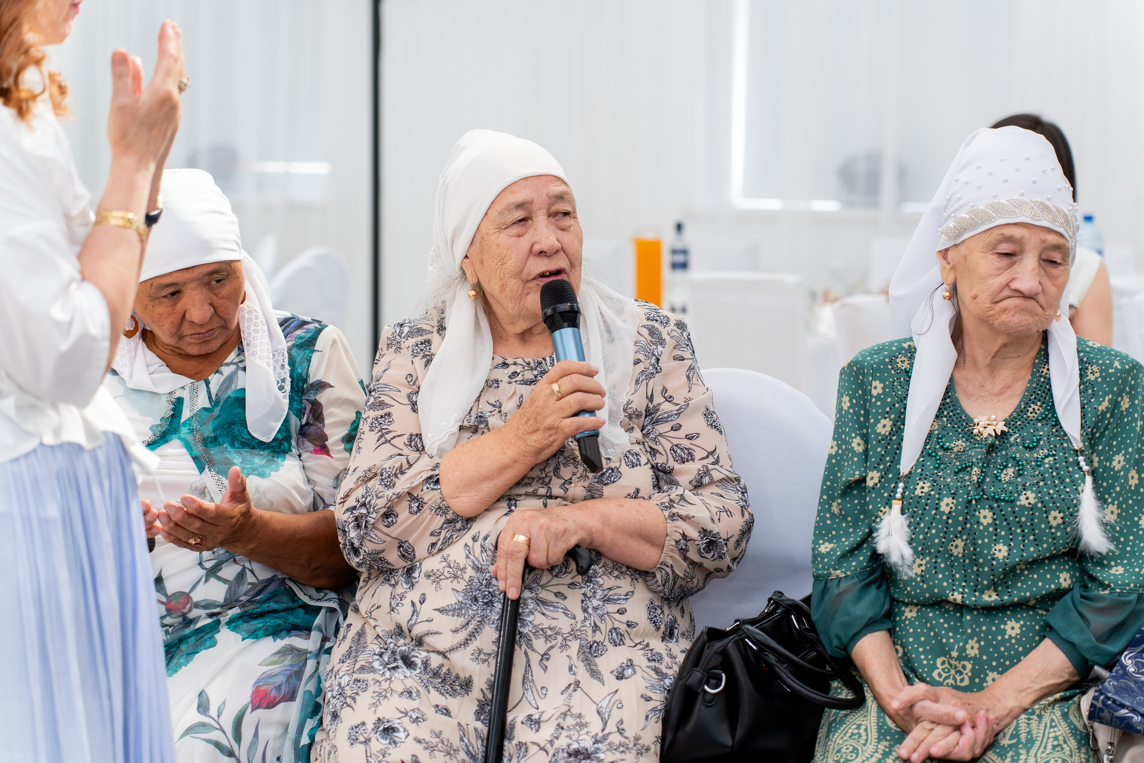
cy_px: 379
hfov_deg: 26.0
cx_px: 589
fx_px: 2474
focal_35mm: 78
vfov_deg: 17.5
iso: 2000
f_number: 3.2
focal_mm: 75
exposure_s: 1/160
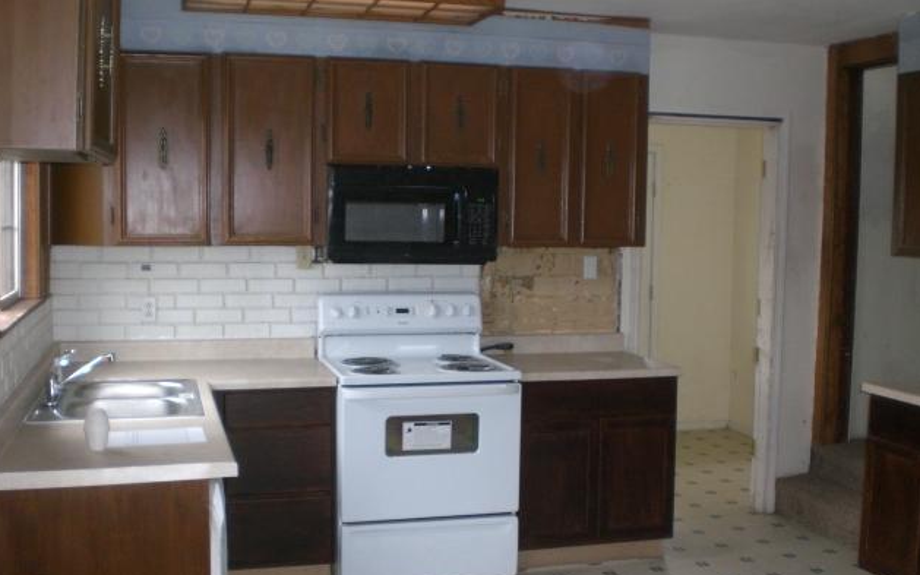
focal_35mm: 41
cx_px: 459
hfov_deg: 48.2
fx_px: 1028
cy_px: 303
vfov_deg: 31.2
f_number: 3.1
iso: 200
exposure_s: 1/60
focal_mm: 6.3
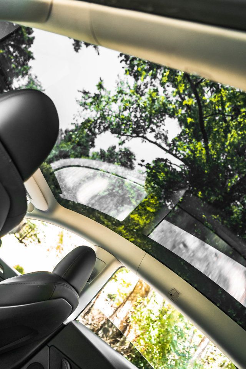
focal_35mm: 24
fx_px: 246
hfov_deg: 53.1
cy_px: 184
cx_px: 123
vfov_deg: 73.7
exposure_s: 1/125
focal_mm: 24
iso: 1000
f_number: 2.8
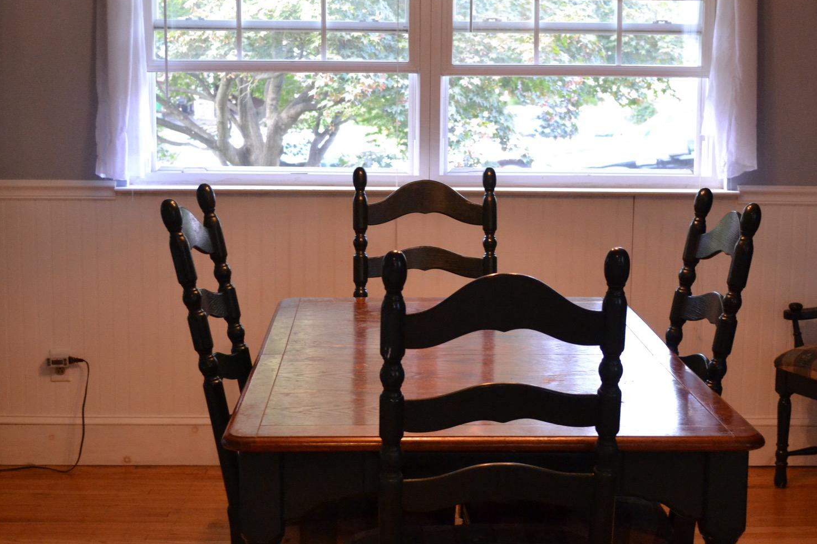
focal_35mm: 61
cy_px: 230
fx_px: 1377
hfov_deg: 33.0
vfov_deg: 22.3
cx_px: 434
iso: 1800
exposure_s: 1/60
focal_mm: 29
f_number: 4.5
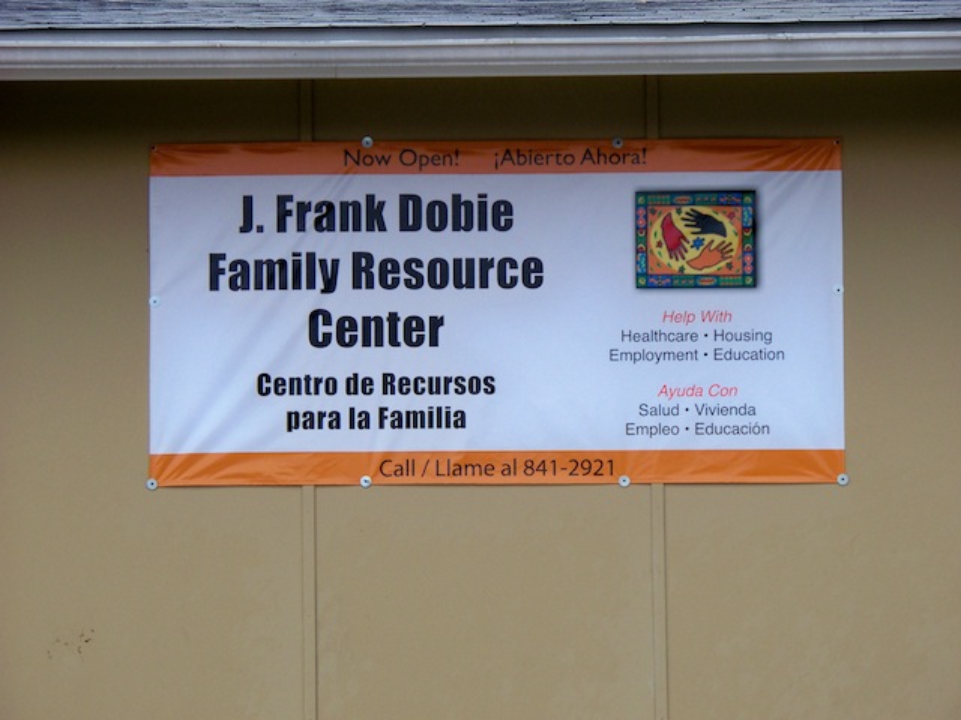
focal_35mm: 103
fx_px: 2859
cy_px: 360
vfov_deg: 14.4
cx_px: 480
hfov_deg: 19.1
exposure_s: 1/250
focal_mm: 22.05
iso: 100
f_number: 3.8
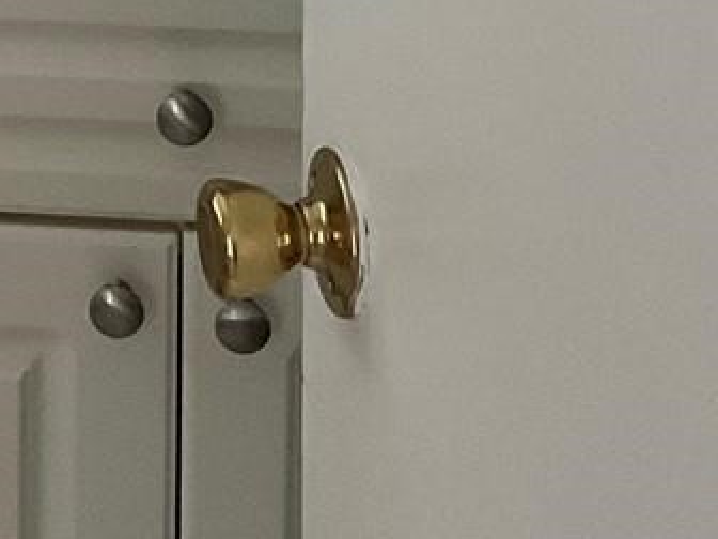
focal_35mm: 138
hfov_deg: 13.6
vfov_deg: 9.6
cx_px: -291
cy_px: -710
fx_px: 2862
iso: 64
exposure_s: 1/66
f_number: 1.8
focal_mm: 3
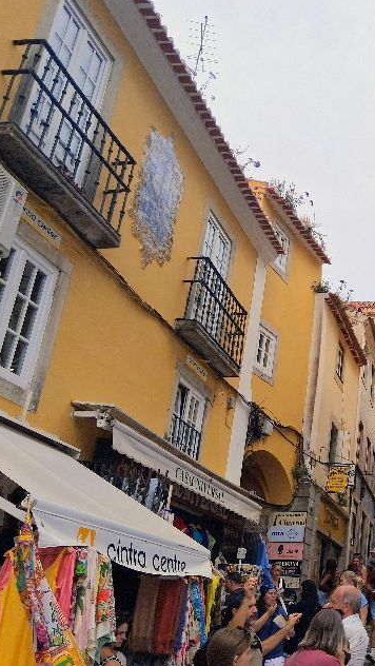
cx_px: 448
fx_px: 706
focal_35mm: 40
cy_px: 328
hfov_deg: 26.5
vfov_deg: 50.5
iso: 20
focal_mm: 4
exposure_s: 1/590
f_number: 1.8
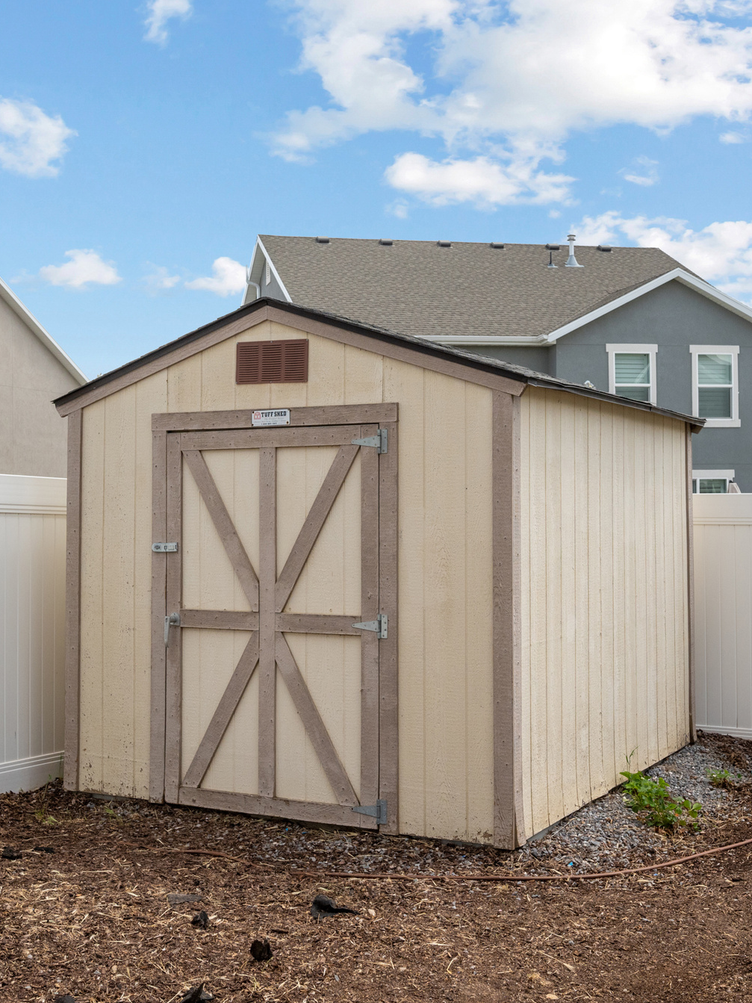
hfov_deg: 32.8
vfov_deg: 42.9
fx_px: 1275
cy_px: 503
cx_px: 329
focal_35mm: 44
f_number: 8
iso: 800
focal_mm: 30
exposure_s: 1/500
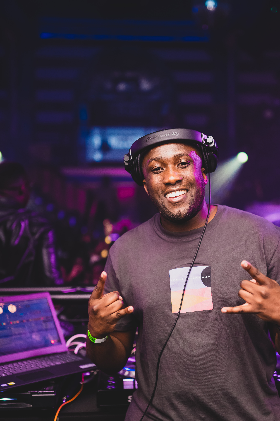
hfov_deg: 27.9
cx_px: 182
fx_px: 560
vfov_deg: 40.8
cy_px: 267
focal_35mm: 48
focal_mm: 35
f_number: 1.4
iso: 1250
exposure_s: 1/200
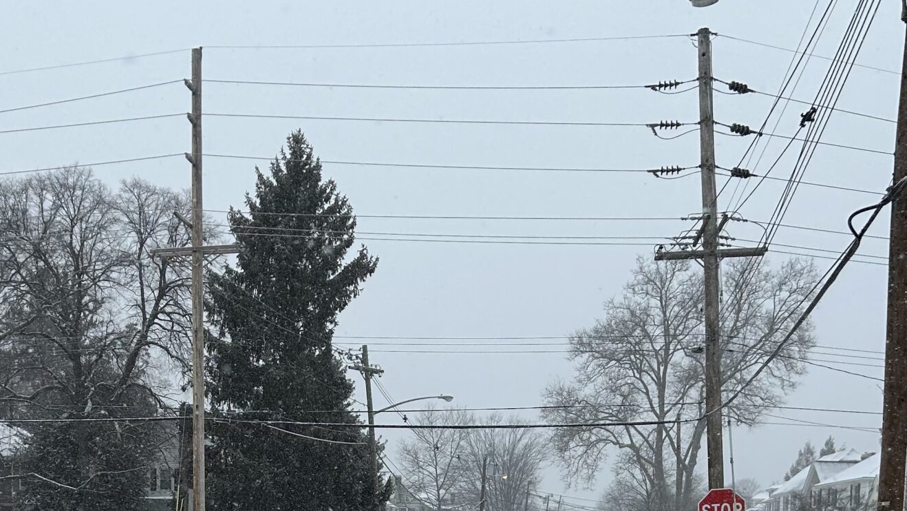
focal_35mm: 55
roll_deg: -0.1
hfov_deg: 37.7
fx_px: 1323
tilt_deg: -4.1
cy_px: 636
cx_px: 357
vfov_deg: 20.3
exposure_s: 1/2208
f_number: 1.5
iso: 50
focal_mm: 5.7
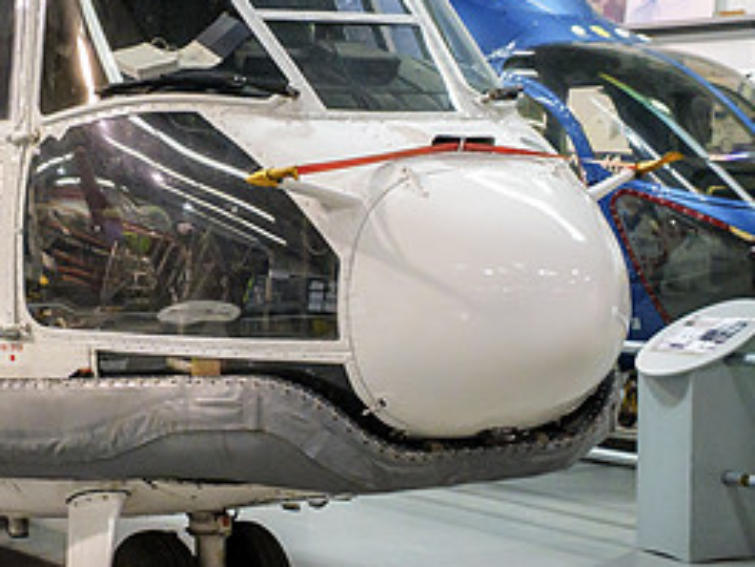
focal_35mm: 93
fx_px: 2028
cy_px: 204
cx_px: 183
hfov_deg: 20.9
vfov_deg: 15.9
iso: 2000
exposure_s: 1/60
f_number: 3.3
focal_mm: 19
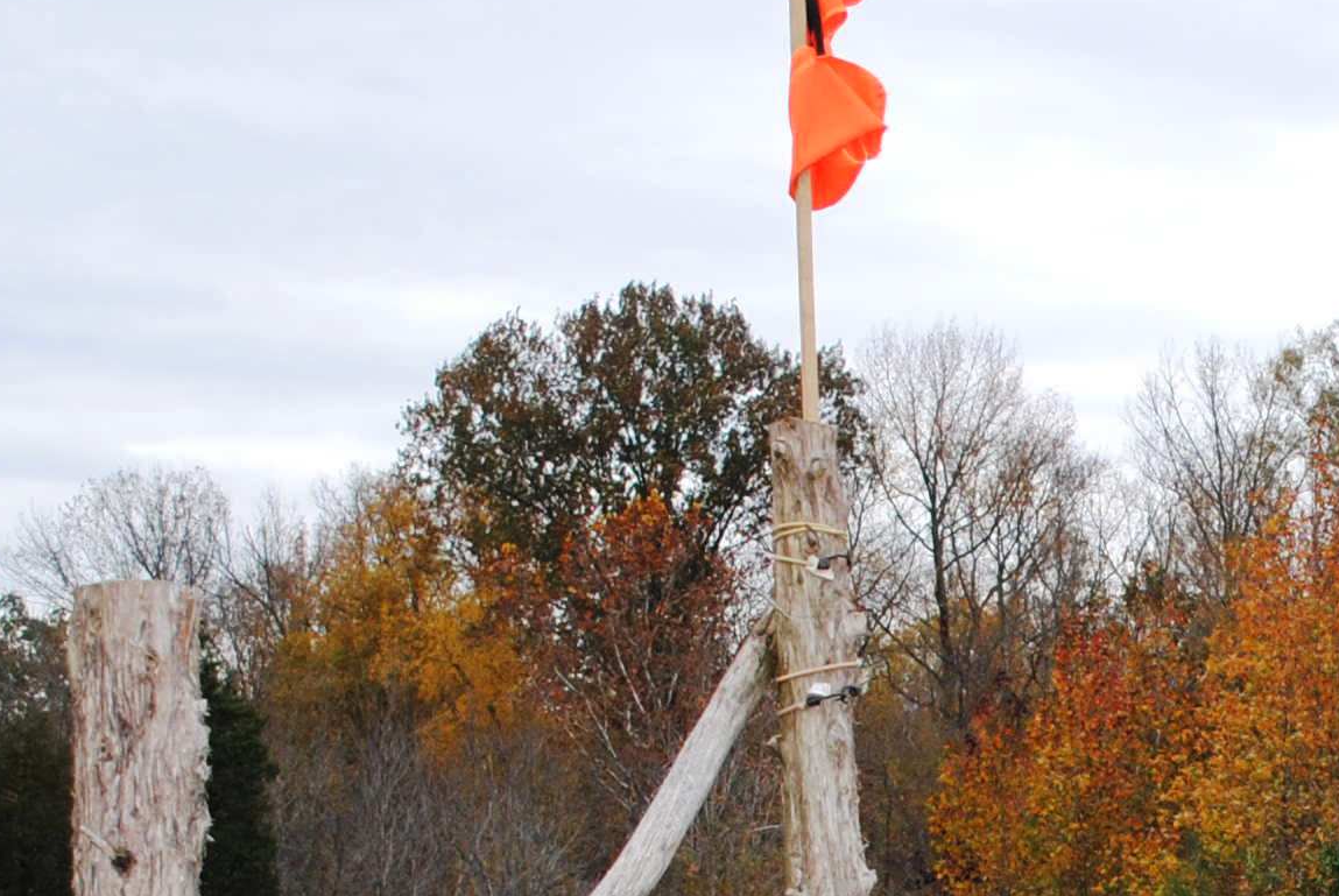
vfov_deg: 14.6
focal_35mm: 91
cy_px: 1046
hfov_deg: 21.5
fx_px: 3389
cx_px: 1351
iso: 200
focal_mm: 18
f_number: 3.5
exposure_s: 1/60
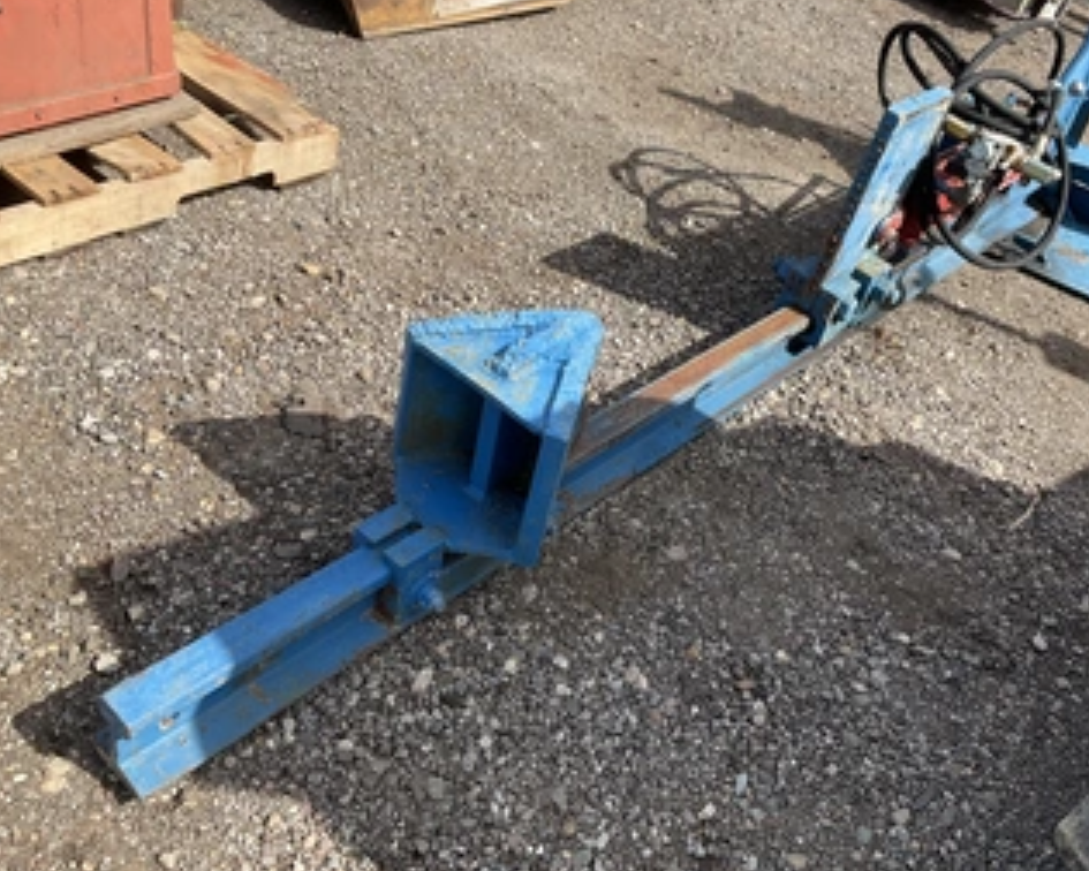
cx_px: 650
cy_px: 380
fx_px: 1160
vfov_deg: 41.1
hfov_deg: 50.0
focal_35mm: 36
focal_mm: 3
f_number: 1.8
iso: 25
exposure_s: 1/1221
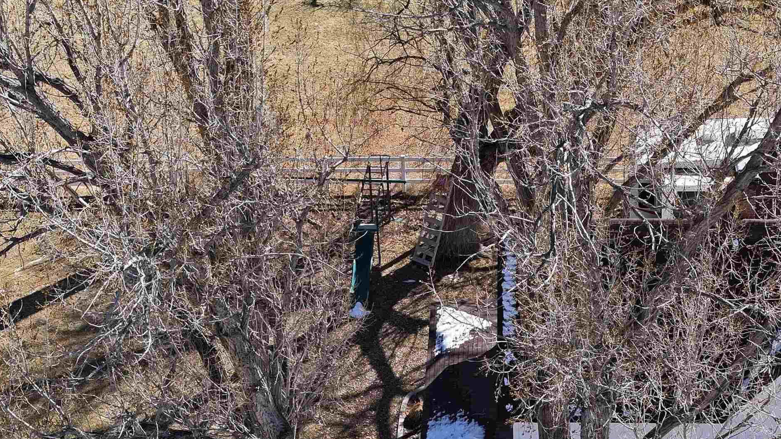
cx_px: 636
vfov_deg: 9.6
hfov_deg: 17.0
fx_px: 2589
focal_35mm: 125
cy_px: 451
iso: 120
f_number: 2.8
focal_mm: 19.35
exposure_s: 1/800
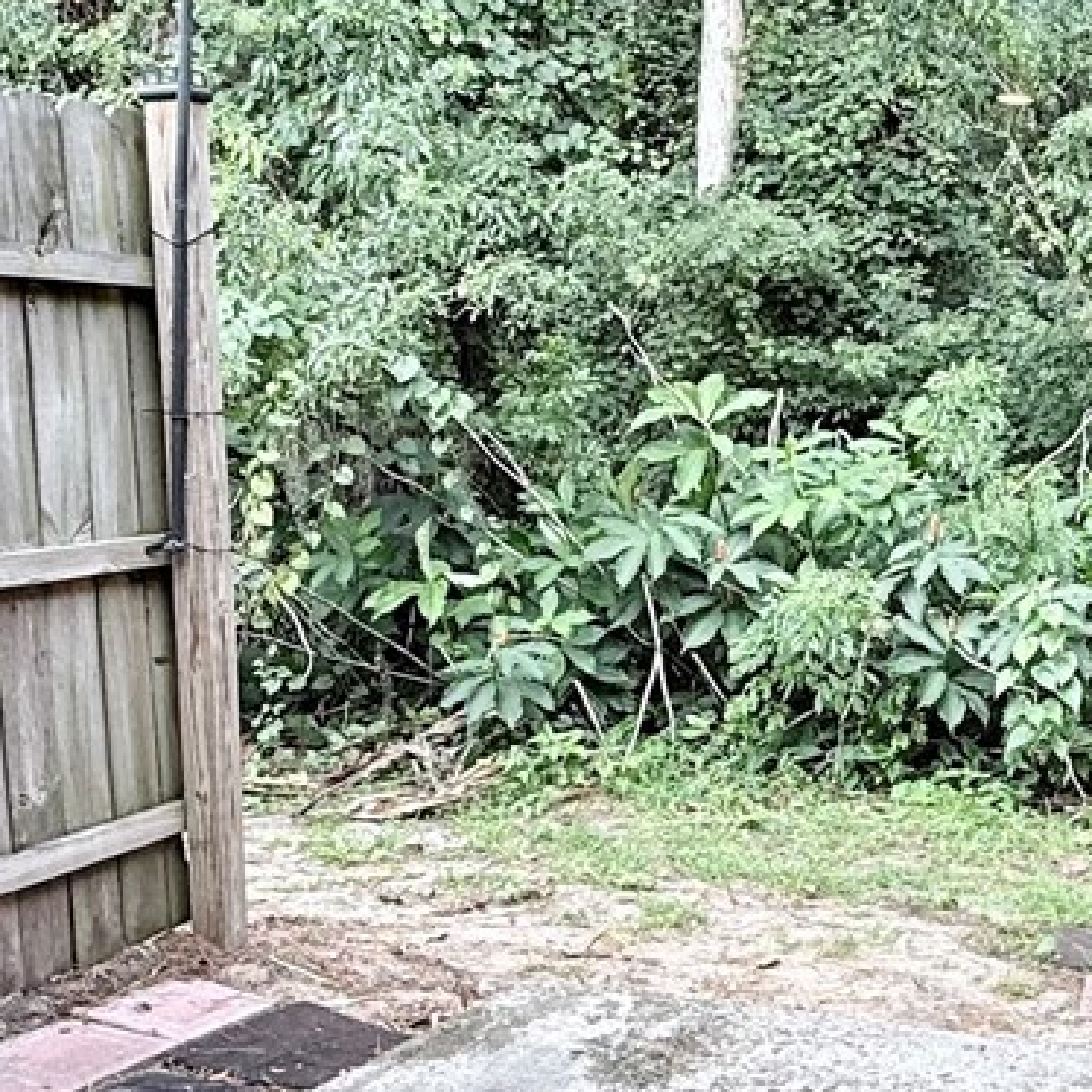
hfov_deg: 30.8
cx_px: 978
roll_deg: -1.7
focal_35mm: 53
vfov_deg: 32.1
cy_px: 628
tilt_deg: -7.8
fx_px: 1892
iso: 50
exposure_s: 1/109
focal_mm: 2.22
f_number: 2.2
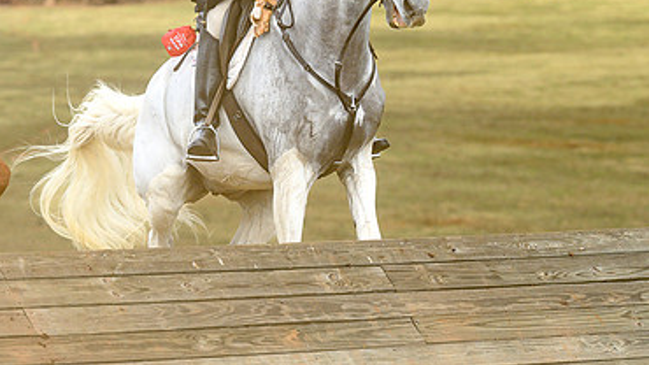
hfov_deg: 7.1
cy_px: -9
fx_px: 5231
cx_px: 151
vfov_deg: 4.0
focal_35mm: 304
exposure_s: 1/1000
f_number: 3.5
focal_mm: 120
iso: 400
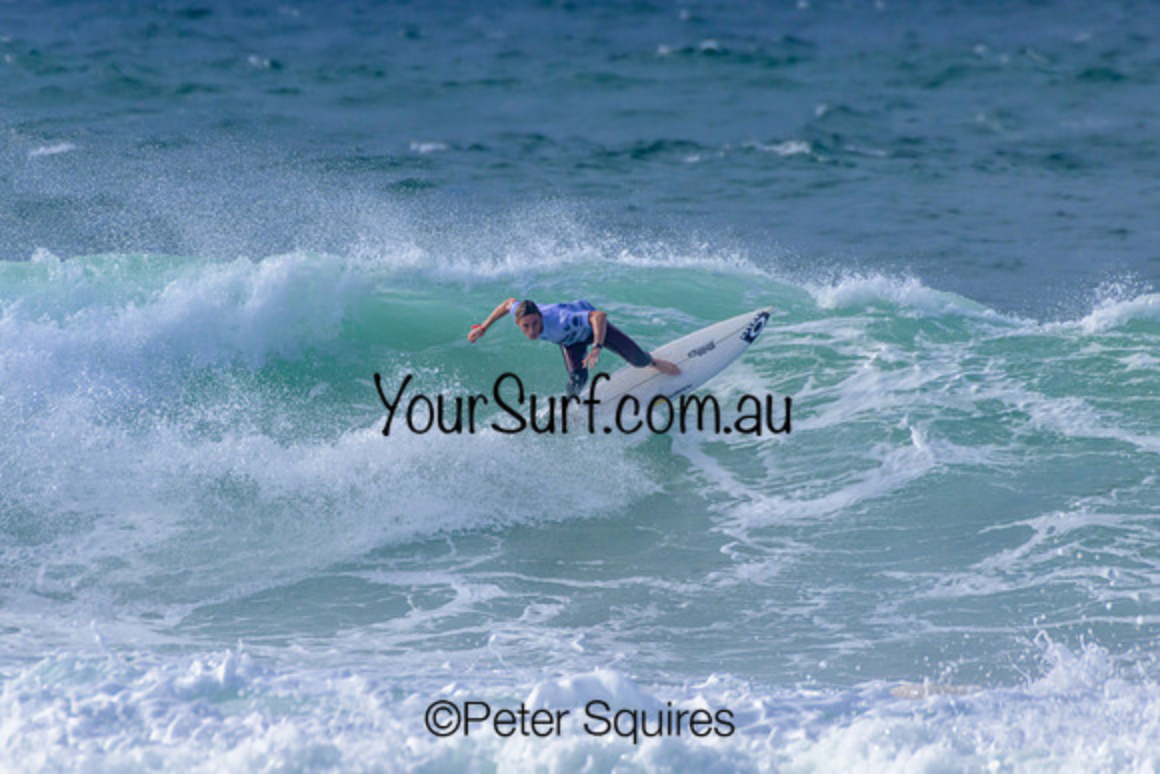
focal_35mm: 1000
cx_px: 580
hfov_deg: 2.1
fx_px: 32228
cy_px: 387
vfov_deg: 1.4
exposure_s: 1/2500
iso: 1100
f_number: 11
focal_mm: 1000
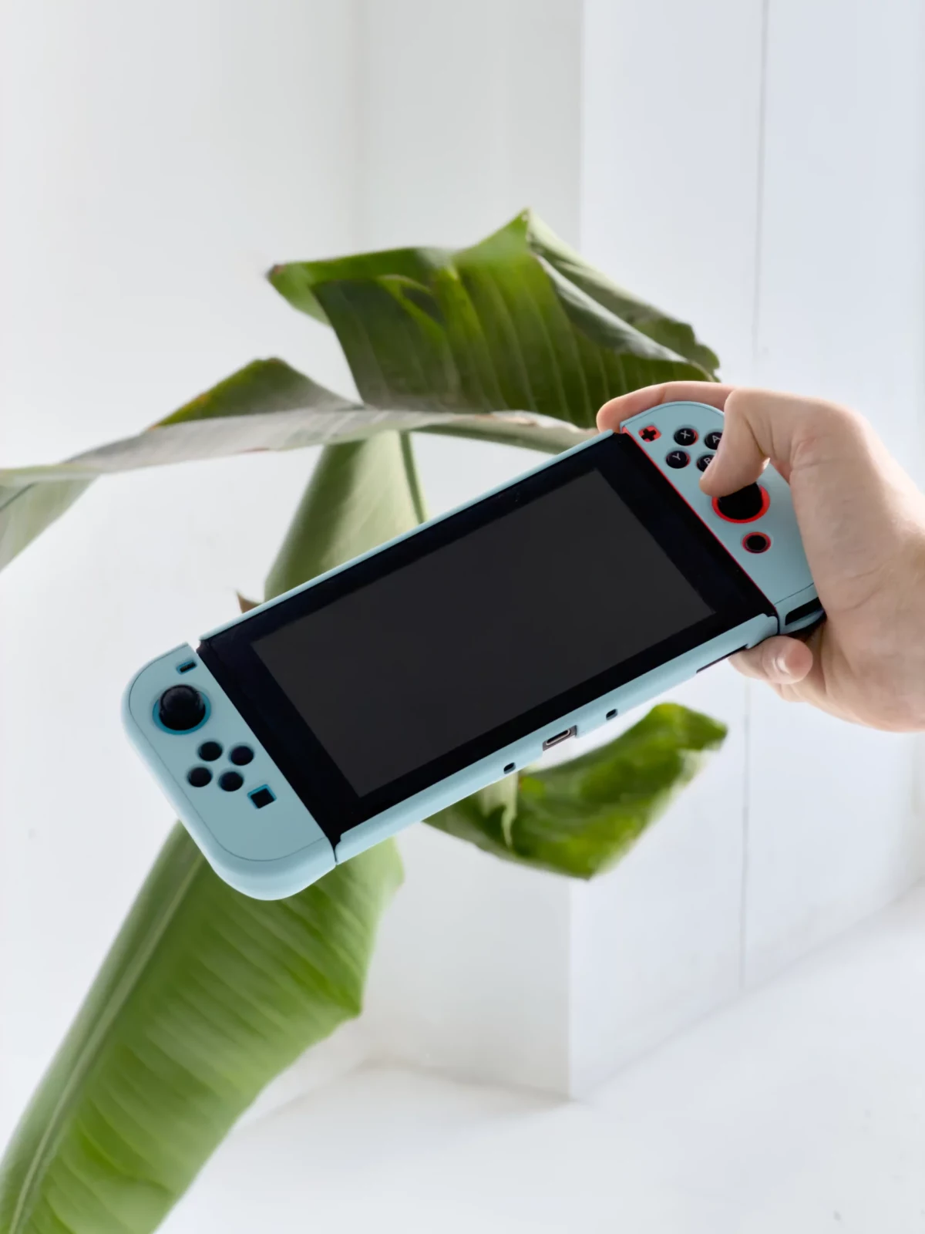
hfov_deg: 14.8
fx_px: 3563
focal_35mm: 100
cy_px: 617
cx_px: 462
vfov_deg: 19.6
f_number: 2.8
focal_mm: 16.9
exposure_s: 1/121
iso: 40
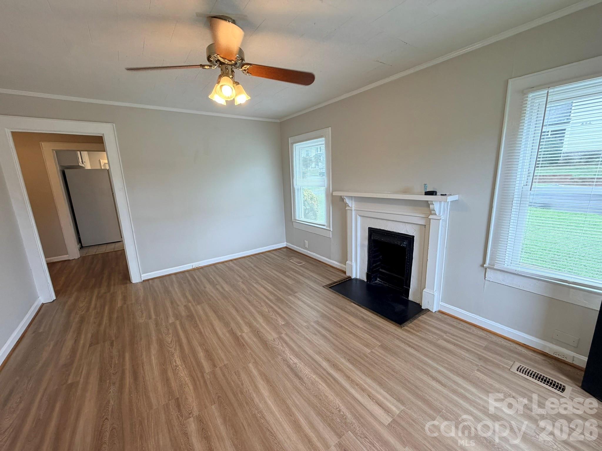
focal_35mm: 14
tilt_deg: -12.2
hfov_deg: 102.1
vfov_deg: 85.7
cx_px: 301
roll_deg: +2.1
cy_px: 226
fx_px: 243
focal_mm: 2.22
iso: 160
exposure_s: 1/120
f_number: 2.2
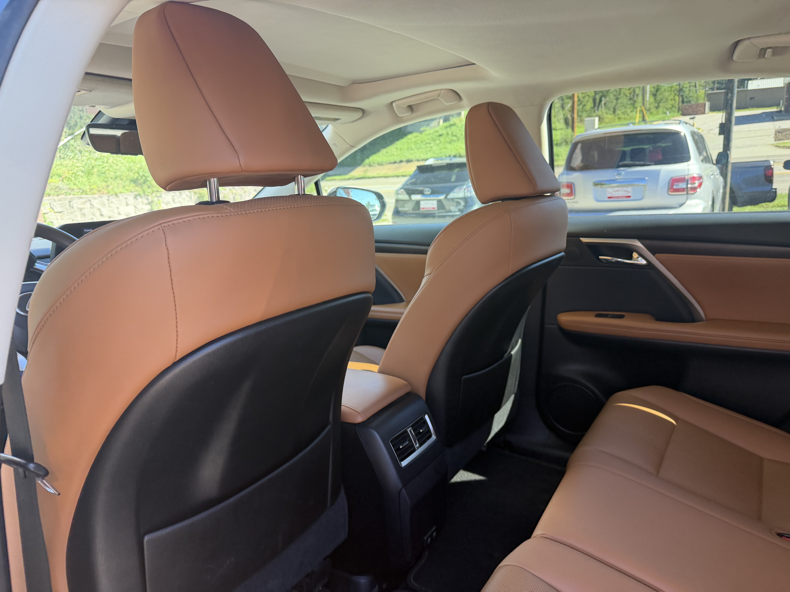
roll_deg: +4.4
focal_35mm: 24
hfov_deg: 71.6
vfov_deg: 56.8
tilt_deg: -16.6
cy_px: 296
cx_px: 395
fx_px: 548
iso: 160
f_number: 1.78
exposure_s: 1/223
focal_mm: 6.76
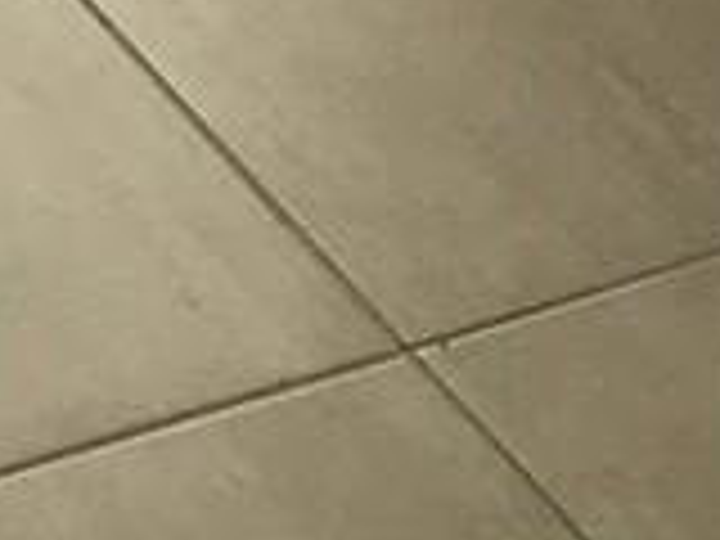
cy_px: -680
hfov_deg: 10.5
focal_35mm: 179
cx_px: -513
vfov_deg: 7.8
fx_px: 3723
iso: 32
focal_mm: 3.99
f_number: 1.8
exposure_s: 1/120
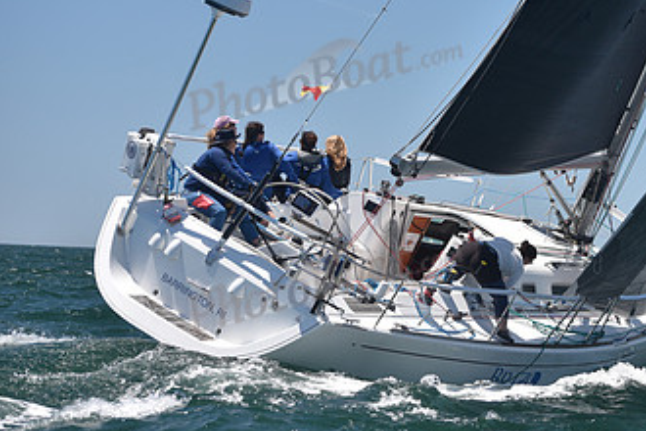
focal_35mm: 167
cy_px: 154
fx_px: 2996
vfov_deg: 8.2
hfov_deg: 12.2
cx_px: 566
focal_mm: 95
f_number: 4
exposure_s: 1/1000
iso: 200
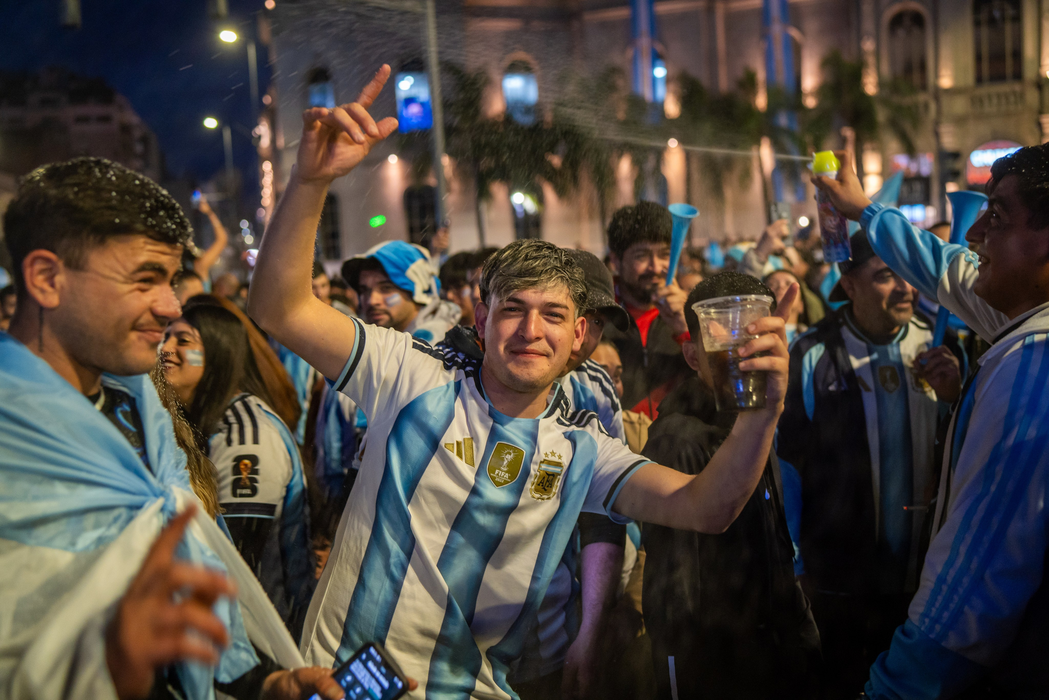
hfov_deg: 54.4
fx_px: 1020
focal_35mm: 35
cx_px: 524
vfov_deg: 37.9
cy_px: 350
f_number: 2.5
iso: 1600
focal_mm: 35
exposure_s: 1/80
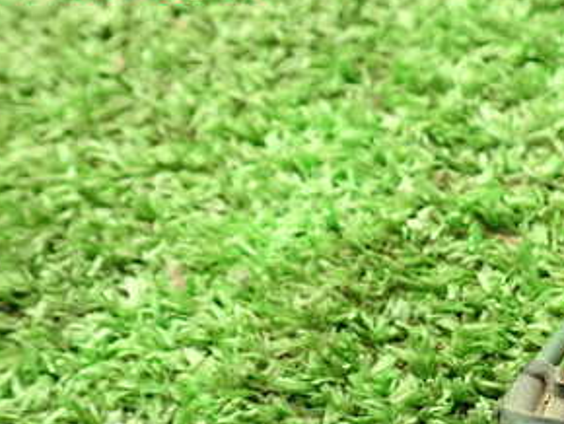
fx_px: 1011
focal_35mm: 62
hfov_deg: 30.0
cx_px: 490
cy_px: 397
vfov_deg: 23.0
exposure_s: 1/200
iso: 400
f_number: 2.3
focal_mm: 5.4
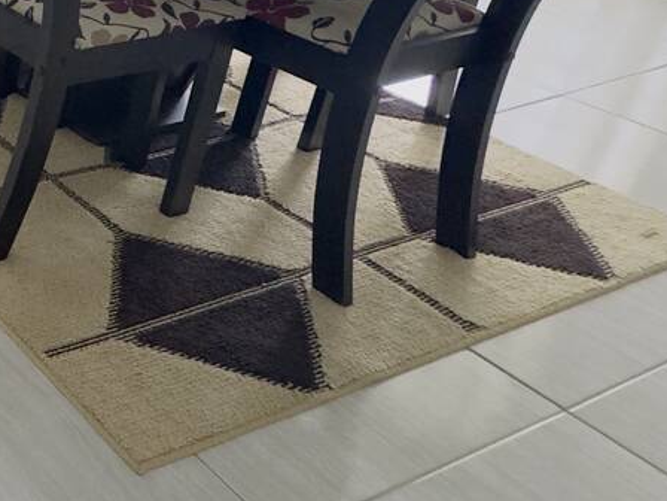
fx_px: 867
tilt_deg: -23.6
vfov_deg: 30.0
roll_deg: +0.4
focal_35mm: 45
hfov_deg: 28.3
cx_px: -326
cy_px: -1
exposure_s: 1/99
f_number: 2.2
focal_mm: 2.22
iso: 320
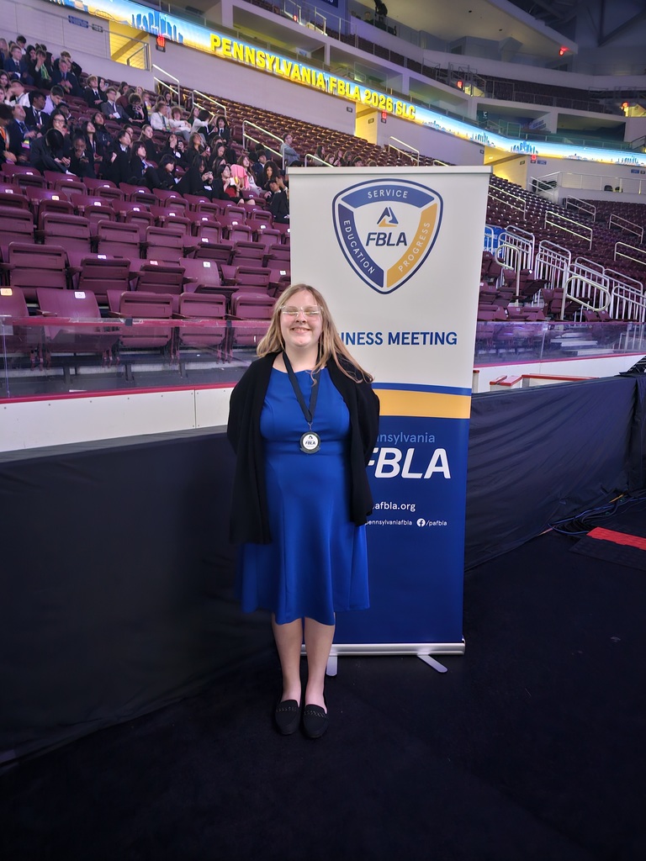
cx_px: 323
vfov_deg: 73.9
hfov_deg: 58.9
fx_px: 572
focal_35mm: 23
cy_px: 430
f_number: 1.7
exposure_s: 1/13.4
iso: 1600
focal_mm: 6.3
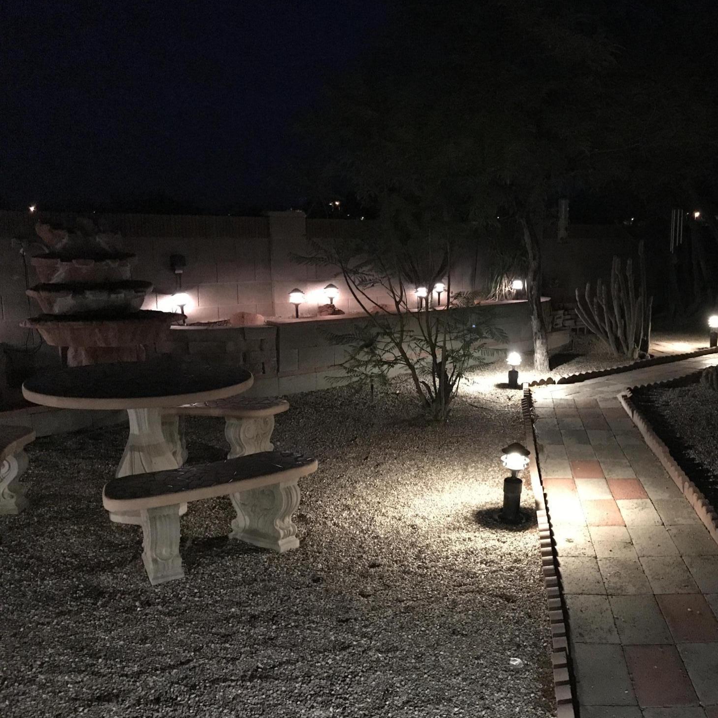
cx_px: 493
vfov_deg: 48.5
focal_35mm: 34
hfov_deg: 47.5
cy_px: 358
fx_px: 798
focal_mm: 3.99
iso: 320
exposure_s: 1/4
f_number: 1.8
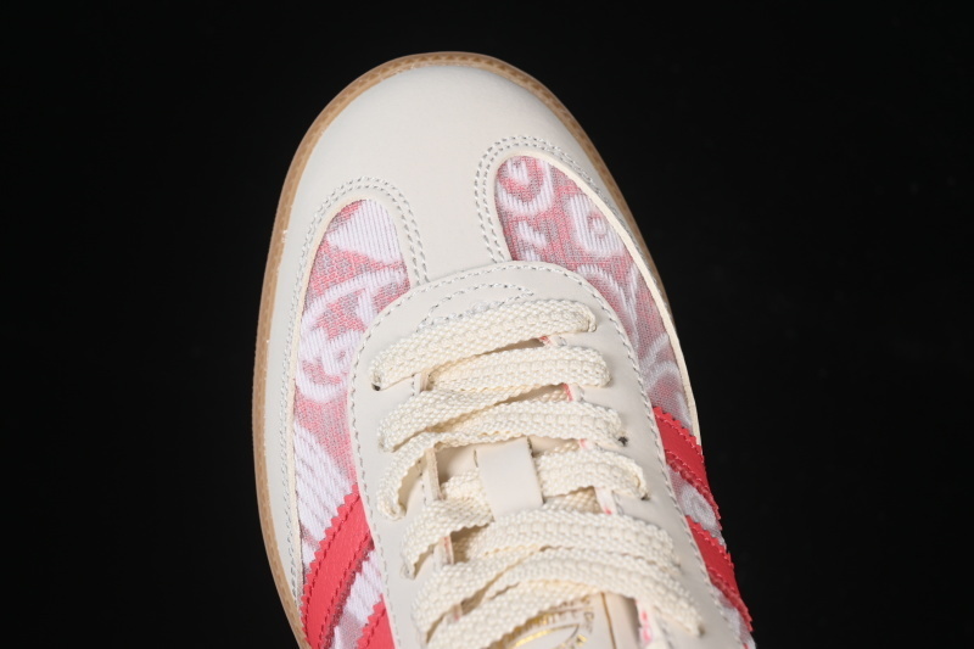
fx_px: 2029
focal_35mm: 75
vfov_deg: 18.2
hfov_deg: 27.0
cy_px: 324
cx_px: 487
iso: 160
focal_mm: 50
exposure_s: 1/80
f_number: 7.1
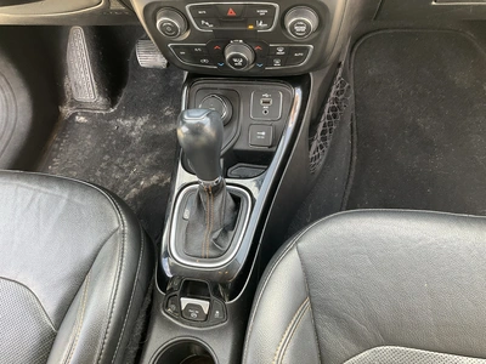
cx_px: 243
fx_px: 407
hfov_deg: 61.7
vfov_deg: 48.2
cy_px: 182
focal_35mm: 29
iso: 64
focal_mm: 3
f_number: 1.8
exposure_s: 1/80
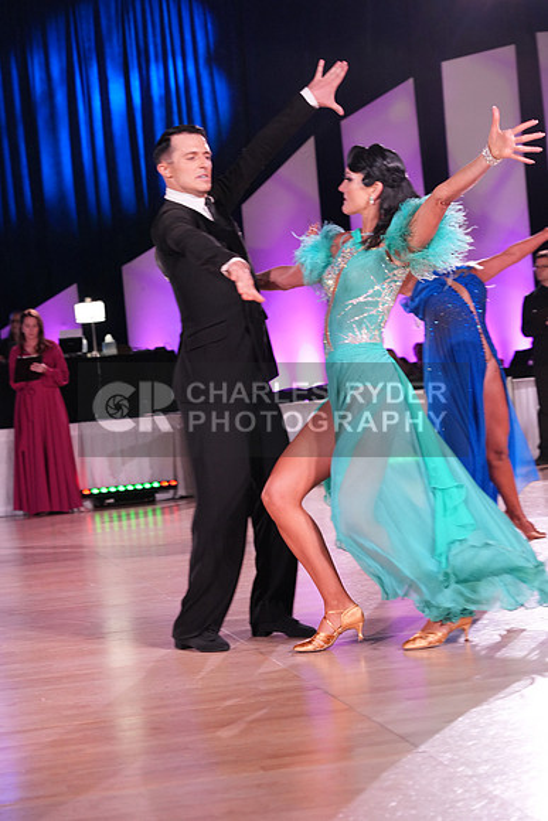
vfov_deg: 25.4
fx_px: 1825
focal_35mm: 80
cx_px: 274
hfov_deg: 17.1
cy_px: 410
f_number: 5
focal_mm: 80
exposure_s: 1/200
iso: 2500
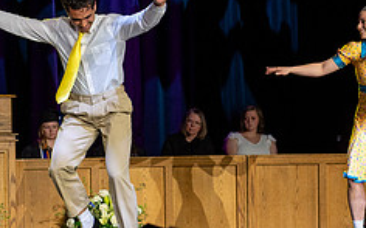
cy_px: 37
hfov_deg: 9.6
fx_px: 2182
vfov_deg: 6.0
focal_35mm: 219
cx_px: 98
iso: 1250
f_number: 2.8
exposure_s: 1/640
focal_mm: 70
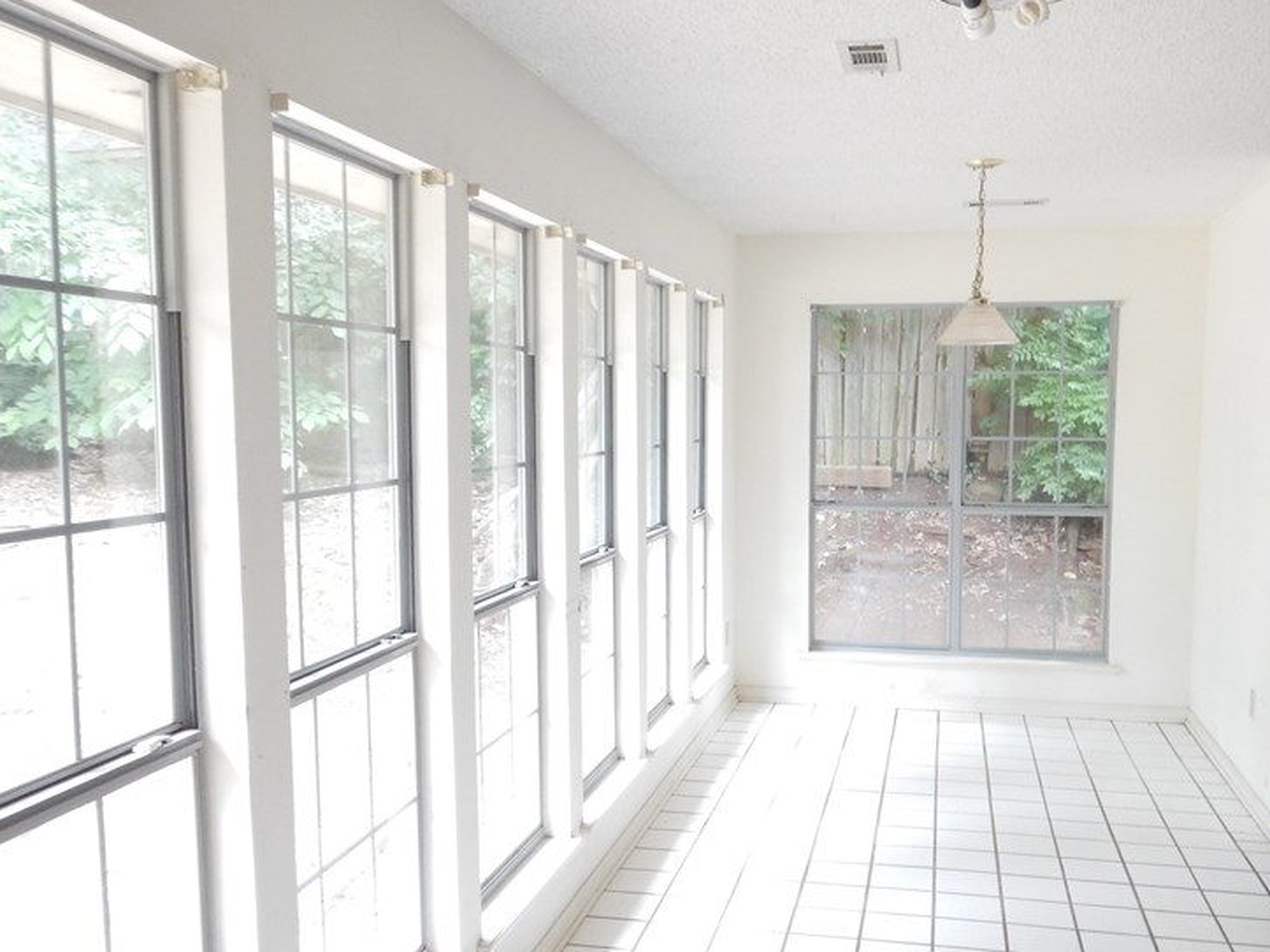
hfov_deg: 53.9
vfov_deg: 41.7
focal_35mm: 34
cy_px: 532
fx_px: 1247
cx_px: 673
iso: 400
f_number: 2.8
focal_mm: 4.3
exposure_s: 1/60
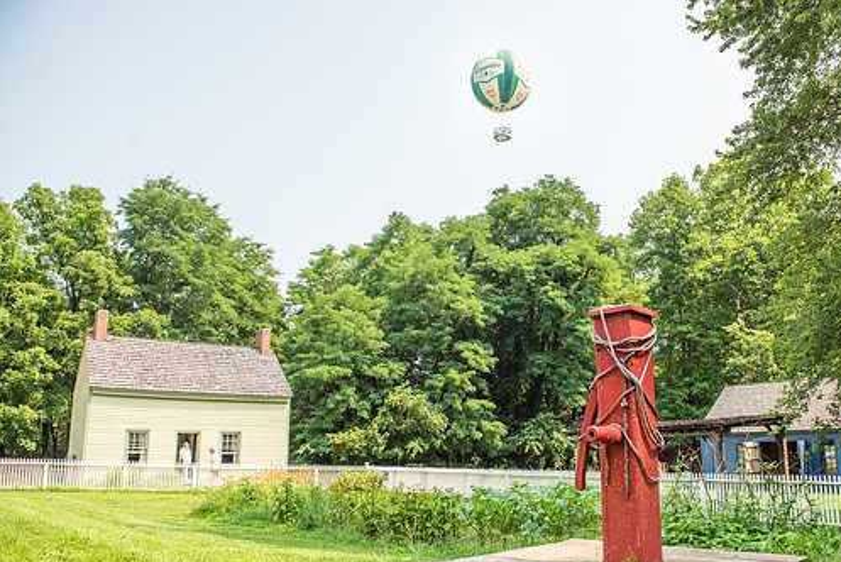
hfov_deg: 65.0
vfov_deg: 46.3
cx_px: 489
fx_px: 654
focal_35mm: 28
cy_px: 326
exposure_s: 1/5000
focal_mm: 24
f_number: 4
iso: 500
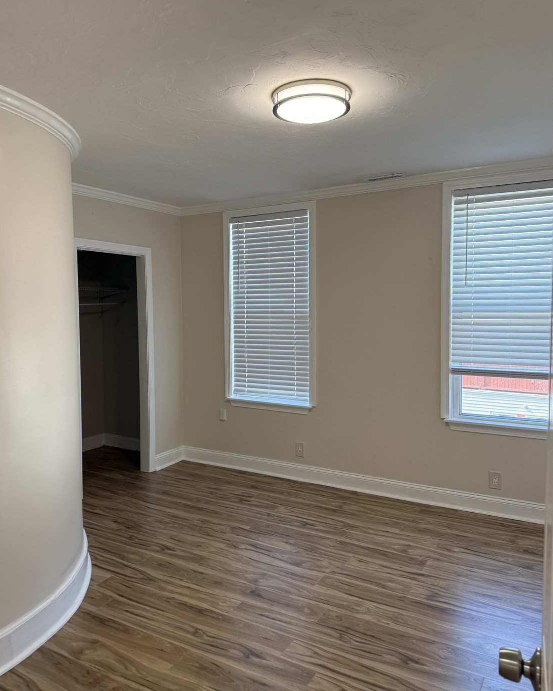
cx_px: 268
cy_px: 340
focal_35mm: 26
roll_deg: +0.4
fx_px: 532
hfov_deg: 54.9
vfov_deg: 66.0
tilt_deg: -2.1
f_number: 1.78
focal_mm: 6.76
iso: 160
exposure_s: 1/124
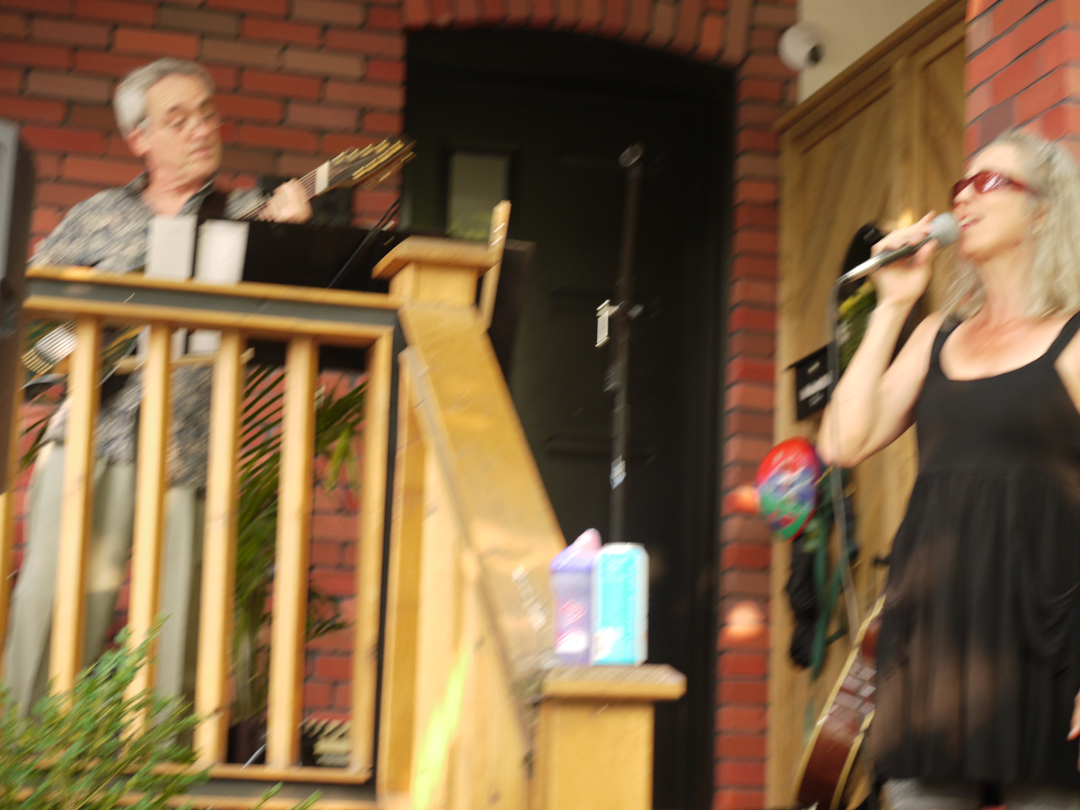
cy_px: 405
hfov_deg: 23.8
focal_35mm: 82
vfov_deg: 18.0
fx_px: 2558
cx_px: 540
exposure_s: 1/60
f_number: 2.8
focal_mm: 41
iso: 200
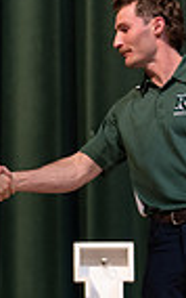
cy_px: 214
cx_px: 79
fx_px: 1951
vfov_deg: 8.7
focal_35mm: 241
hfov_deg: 5.5
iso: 500
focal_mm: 50
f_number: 1.2
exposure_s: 1/320
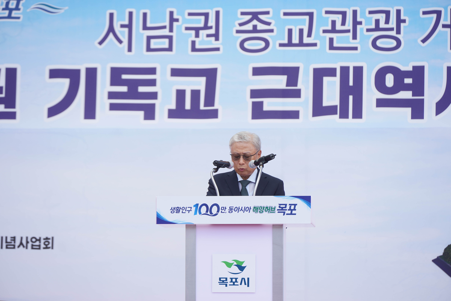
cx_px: 226
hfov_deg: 13.6
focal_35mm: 151
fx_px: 1892
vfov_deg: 9.1
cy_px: 150
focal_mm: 151
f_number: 4
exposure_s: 1/200
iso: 100
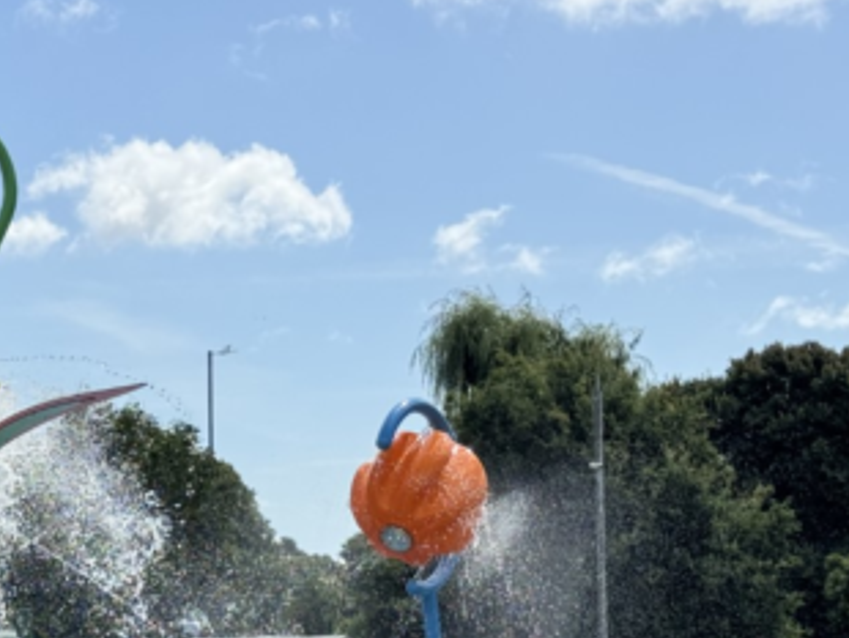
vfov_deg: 13.5
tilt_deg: +5.8
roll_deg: -1.8
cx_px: -75
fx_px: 2675
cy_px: 544
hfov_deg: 17.4
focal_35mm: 109
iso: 64
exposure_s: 1/4975
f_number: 1.78
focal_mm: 6.76
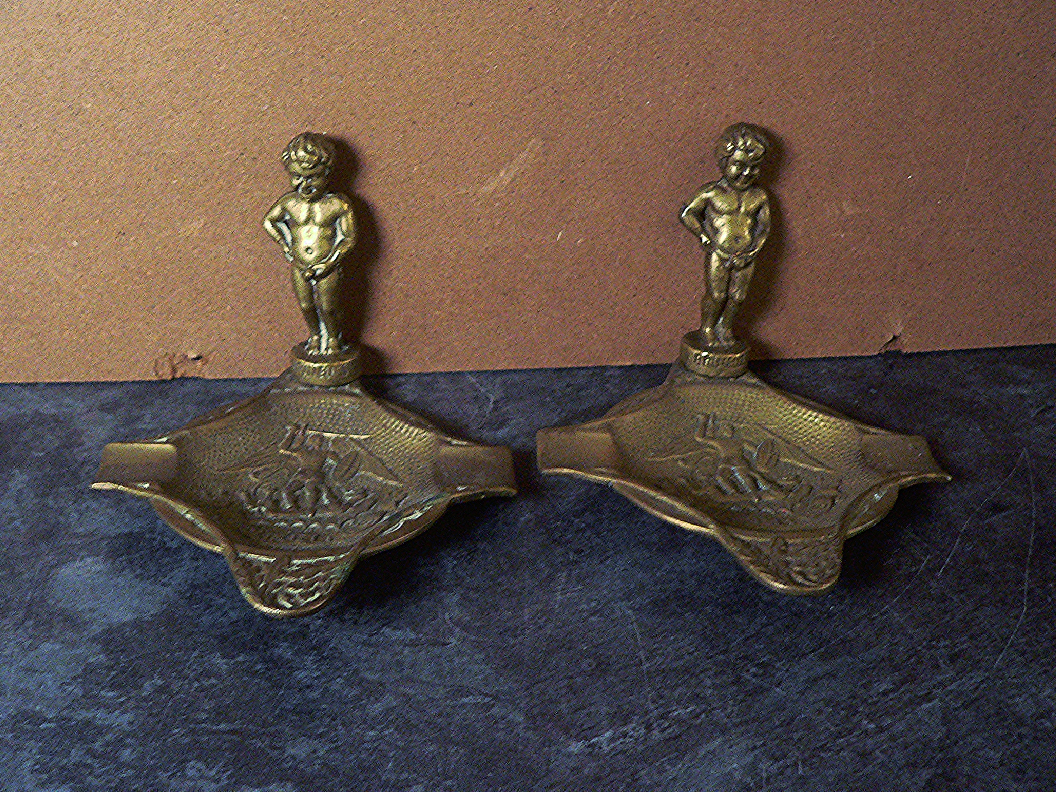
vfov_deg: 37.7
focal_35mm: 38
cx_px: 516
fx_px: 1159
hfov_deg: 49.0
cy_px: 382
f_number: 2.8
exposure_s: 1/15
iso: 400
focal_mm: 6
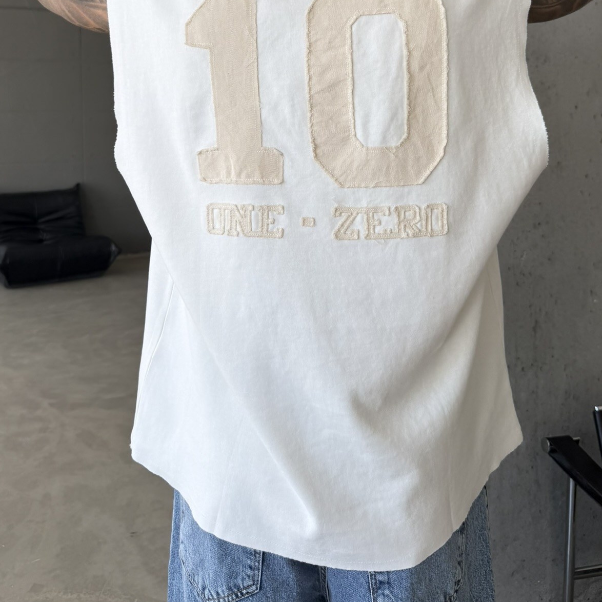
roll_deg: -0.6
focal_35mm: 37
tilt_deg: -1.8
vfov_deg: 43.0
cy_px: 125
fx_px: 728
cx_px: 299
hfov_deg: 44.9
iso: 80
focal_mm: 6.76
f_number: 1.78
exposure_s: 1/363
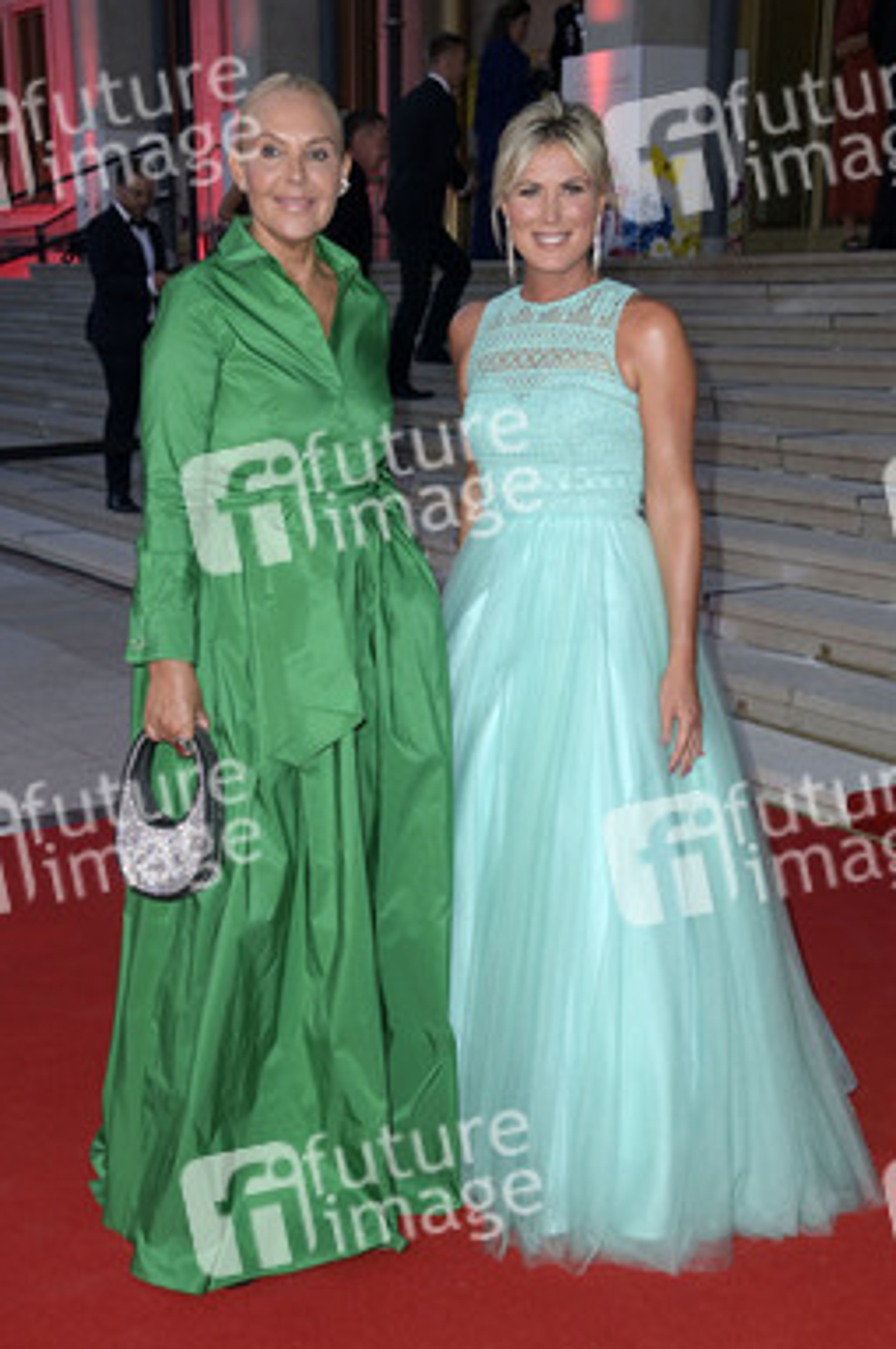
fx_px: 1872
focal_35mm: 50
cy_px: 667
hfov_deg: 26.9
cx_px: 464
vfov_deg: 39.6
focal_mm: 48
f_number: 5.6
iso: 1250
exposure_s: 1/200
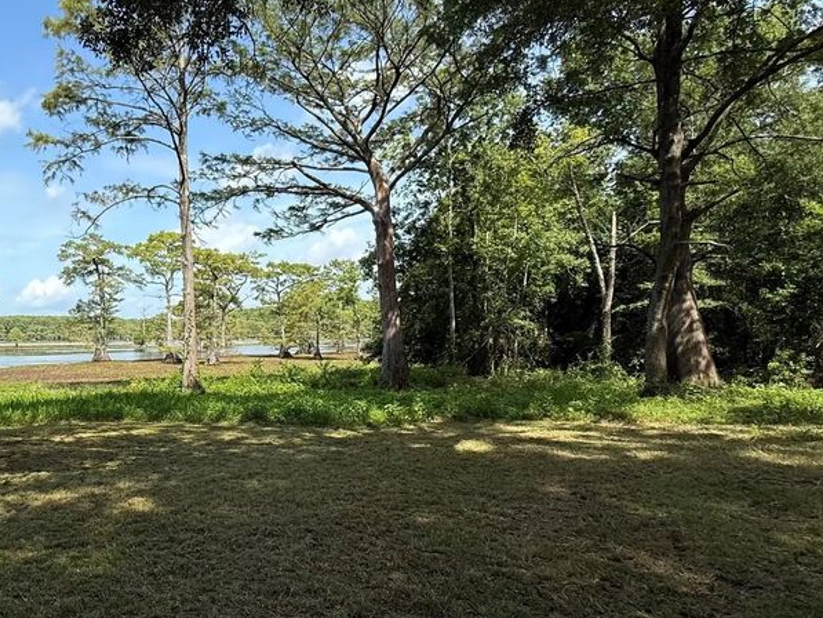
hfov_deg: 66.4
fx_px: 571
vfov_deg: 56.8
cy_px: 335
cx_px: 192
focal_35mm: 24
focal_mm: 2.22
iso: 50
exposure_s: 1/1312
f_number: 2.2
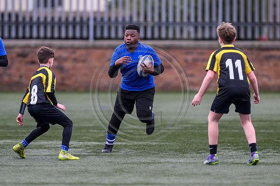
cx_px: 136
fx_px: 4247
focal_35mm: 546
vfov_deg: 2.5
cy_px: 77
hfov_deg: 3.8
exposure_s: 1/1600
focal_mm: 400
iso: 500
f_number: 3.5
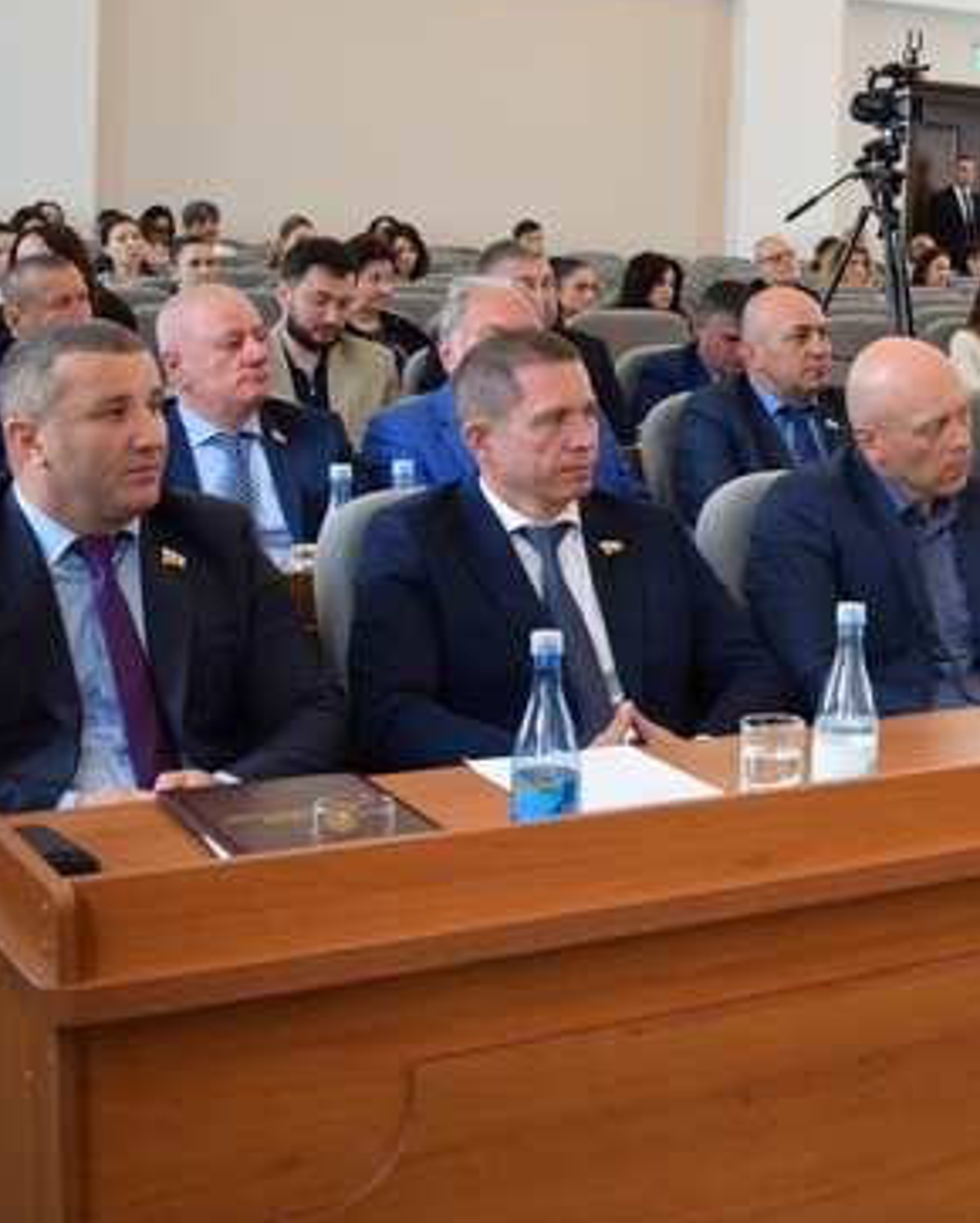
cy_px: 539
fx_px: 2029
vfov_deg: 33.5
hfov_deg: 25.1
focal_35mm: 56
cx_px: 1102
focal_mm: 18
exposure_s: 1/60
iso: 800
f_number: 4
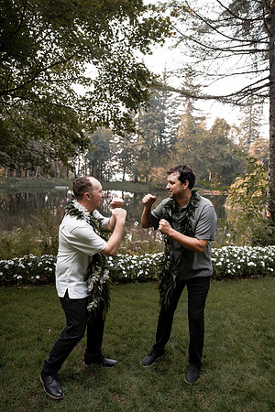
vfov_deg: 73.7
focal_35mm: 24
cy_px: 206
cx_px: 138
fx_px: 275
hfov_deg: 53.1
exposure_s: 1/640
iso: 250
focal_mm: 24
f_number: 2.8
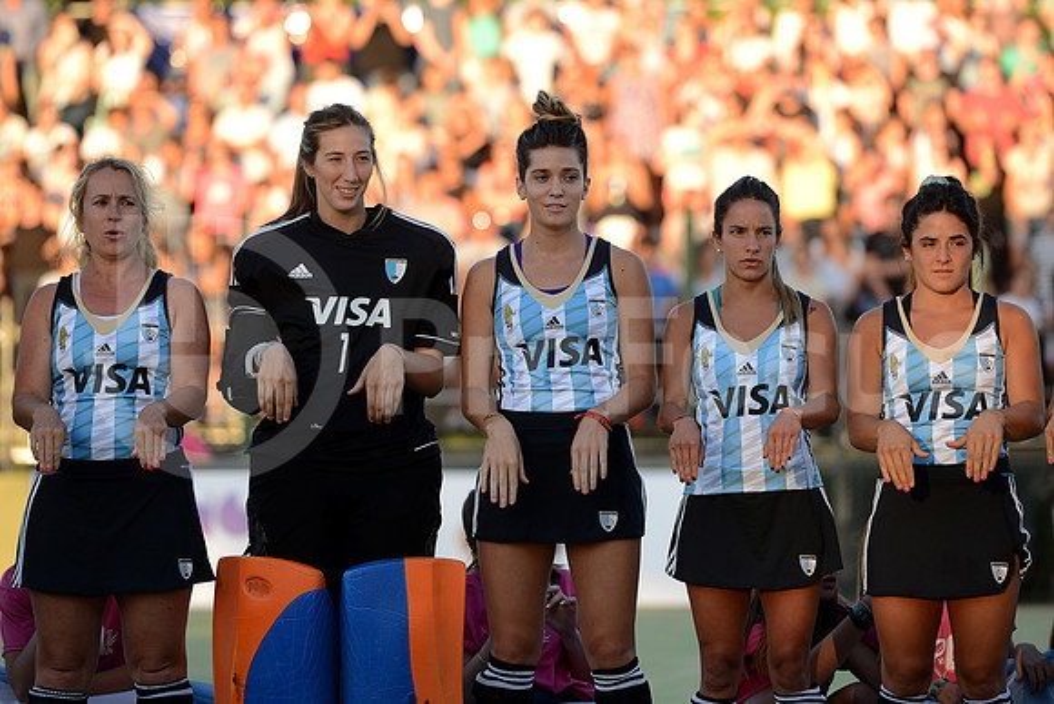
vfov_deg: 7.0
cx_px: 527
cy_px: 352
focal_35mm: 195
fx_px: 5710
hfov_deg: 10.5
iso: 500
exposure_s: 1/1000
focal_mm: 195
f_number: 3.5
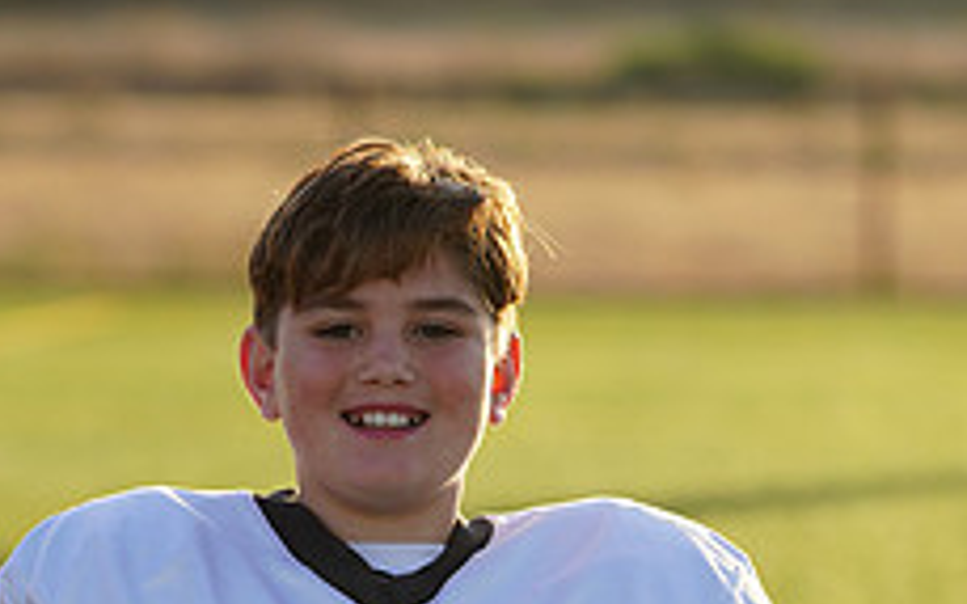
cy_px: 1031
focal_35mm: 524
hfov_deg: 4.0
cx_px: 300
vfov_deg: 2.5
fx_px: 13806
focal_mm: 203
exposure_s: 1/250
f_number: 5.6
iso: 100
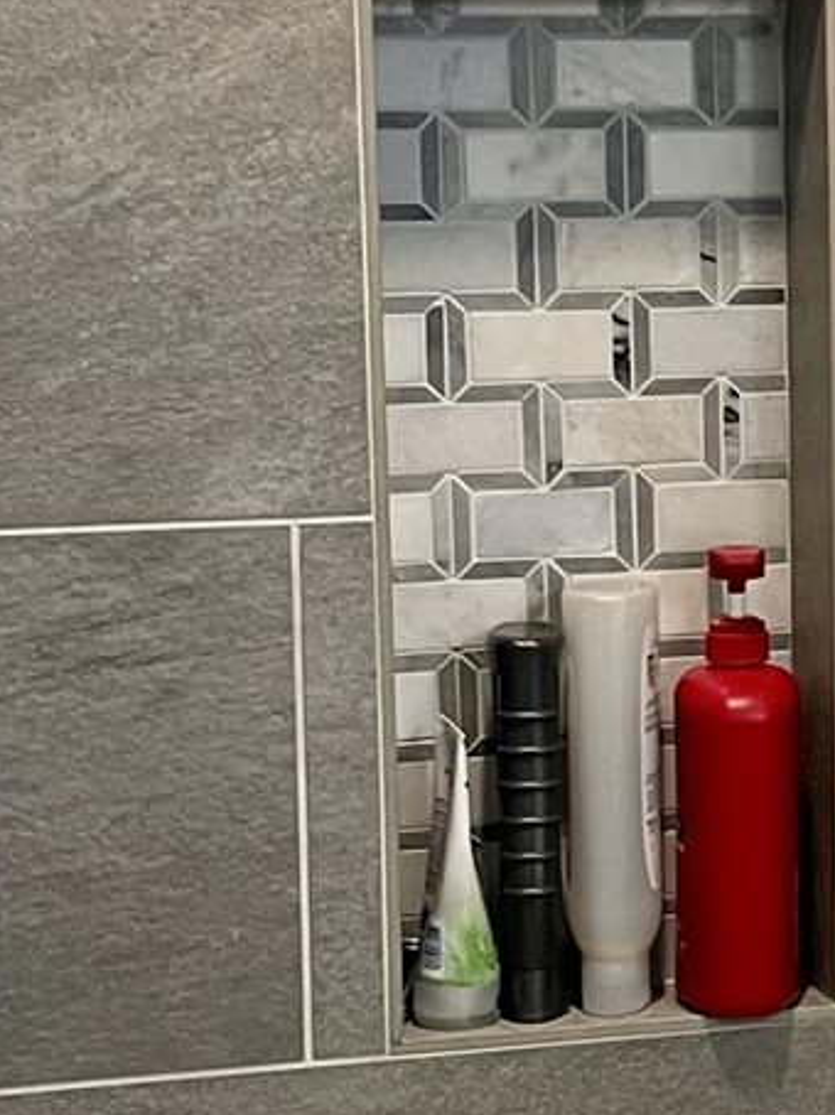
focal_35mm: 132
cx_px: 1505
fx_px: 4249
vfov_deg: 14.9
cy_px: 656
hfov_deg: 10.5
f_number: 1.6
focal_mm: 4.2
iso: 100
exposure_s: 1/60
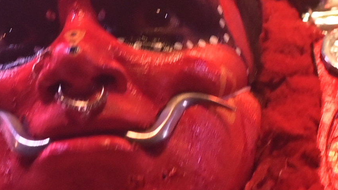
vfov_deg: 4.7
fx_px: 2312
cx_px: 40
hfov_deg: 8.3
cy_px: 98
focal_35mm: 258
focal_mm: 35
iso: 1250
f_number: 2.5
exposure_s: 1/400
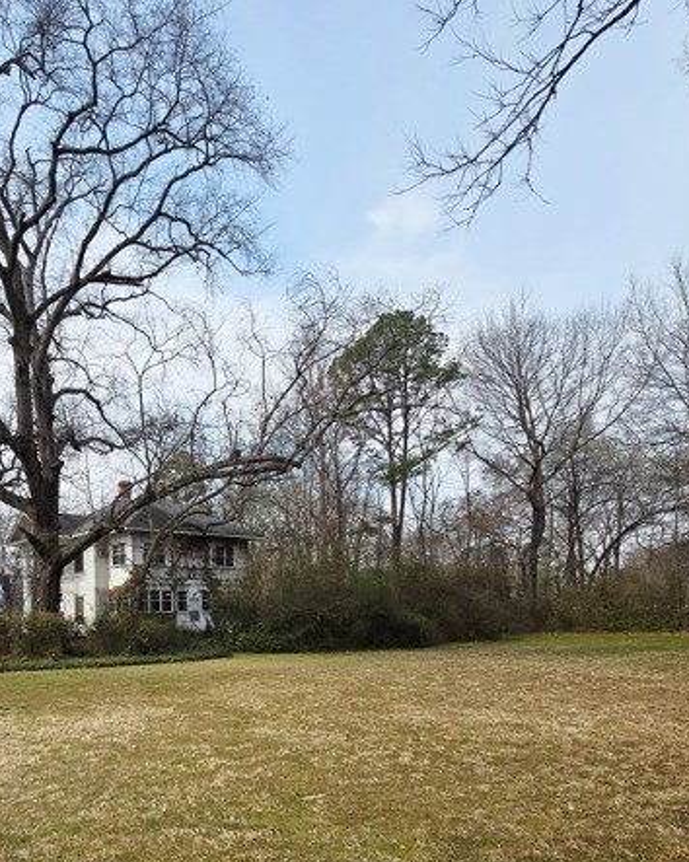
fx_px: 561
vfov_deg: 71.2
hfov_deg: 60.7
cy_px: 619
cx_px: 200
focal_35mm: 22
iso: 50
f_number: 2.2
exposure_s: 1/2000
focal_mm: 2.2
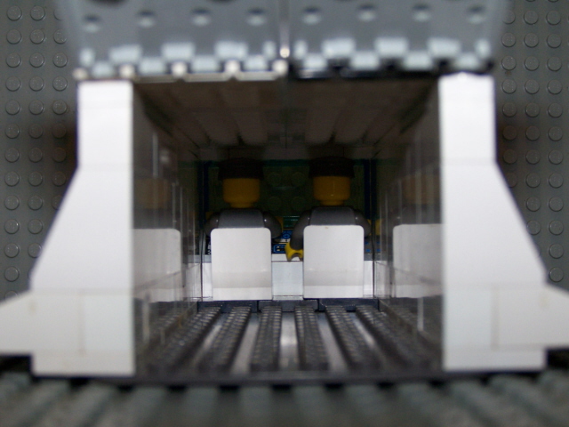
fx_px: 1101
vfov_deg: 21.9
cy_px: 214
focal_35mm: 67
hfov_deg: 29.0
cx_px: 284
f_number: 3.2
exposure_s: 1/80
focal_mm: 11.1
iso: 140
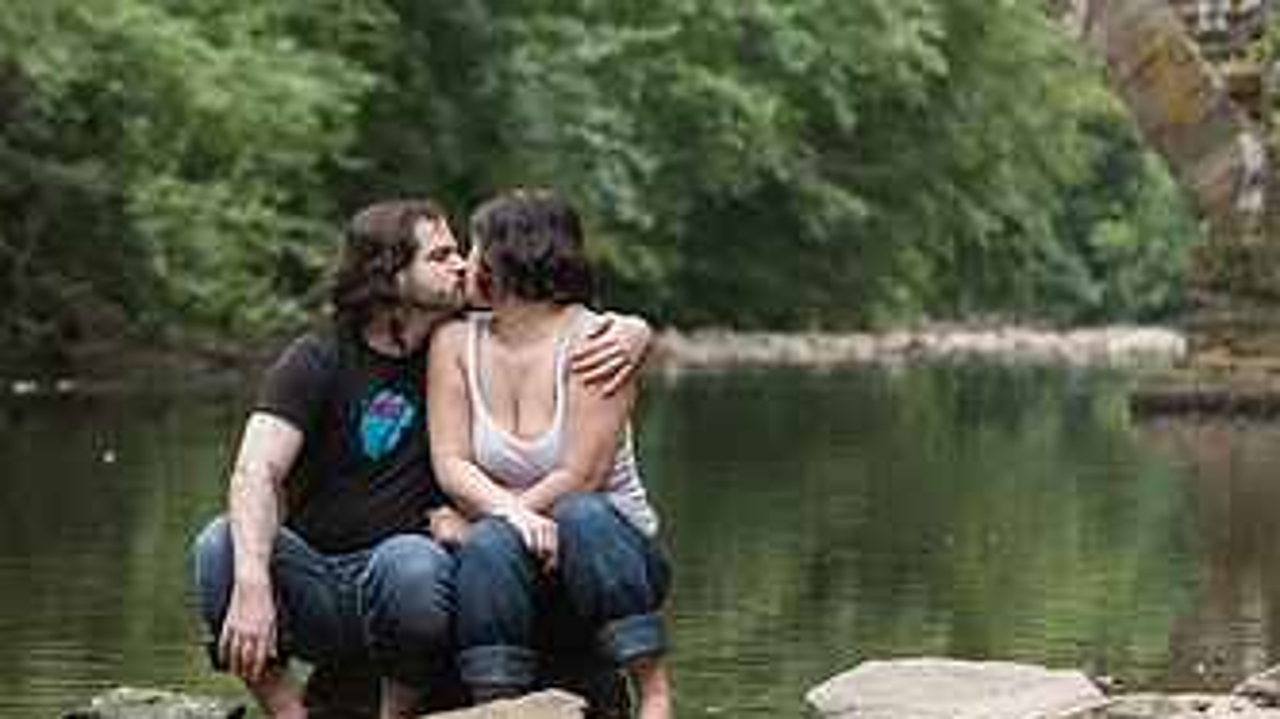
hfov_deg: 10.9
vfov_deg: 6.2
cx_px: 255
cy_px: 177
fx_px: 6684
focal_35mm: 197
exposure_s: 1/250
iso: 1600
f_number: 4
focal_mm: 102
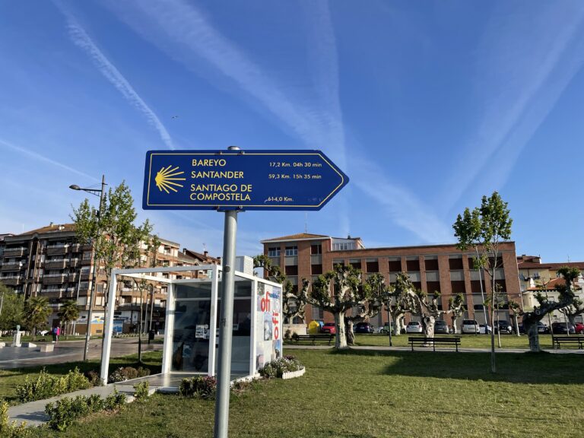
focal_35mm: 26
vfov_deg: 53.1
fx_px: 439
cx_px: 292
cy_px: 219
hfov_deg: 67.3
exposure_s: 1/4464
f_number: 1.6
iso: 50
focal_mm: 4.2
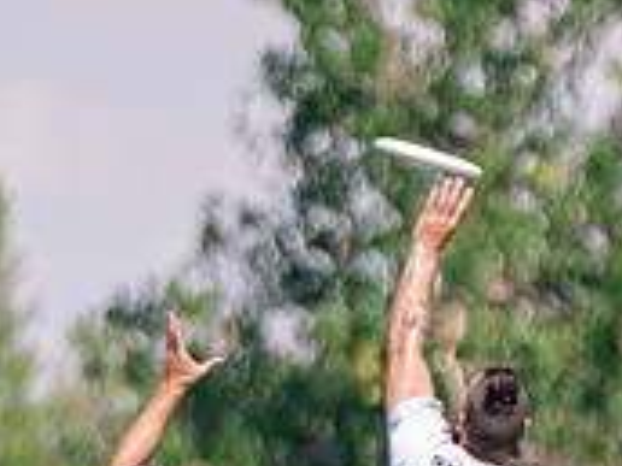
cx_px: 485
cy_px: 521
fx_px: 17933
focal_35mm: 998
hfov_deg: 2.0
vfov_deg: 1.5
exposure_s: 1/12800
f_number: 2.8
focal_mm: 200
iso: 640
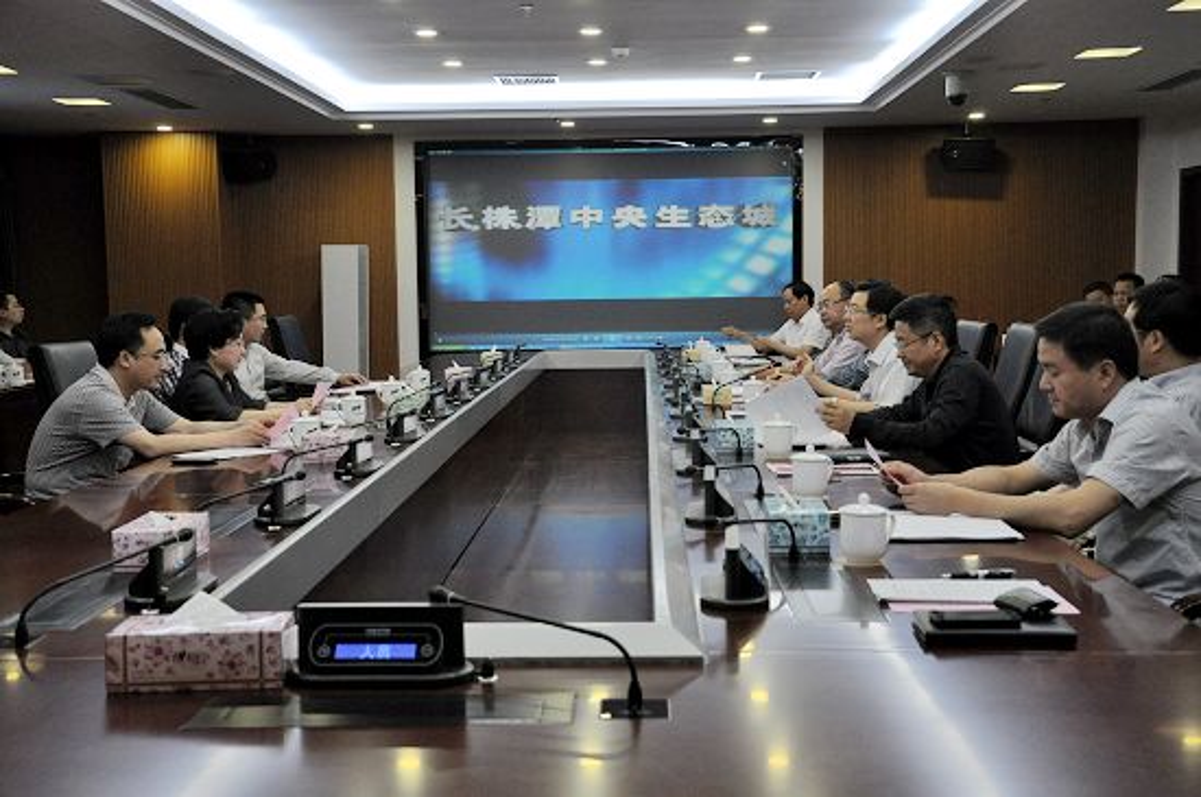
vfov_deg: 28.0
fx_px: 1599
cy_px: 398
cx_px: 600
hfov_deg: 41.2
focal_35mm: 48
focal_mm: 32
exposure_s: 1/125
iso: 1250
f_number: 7.1
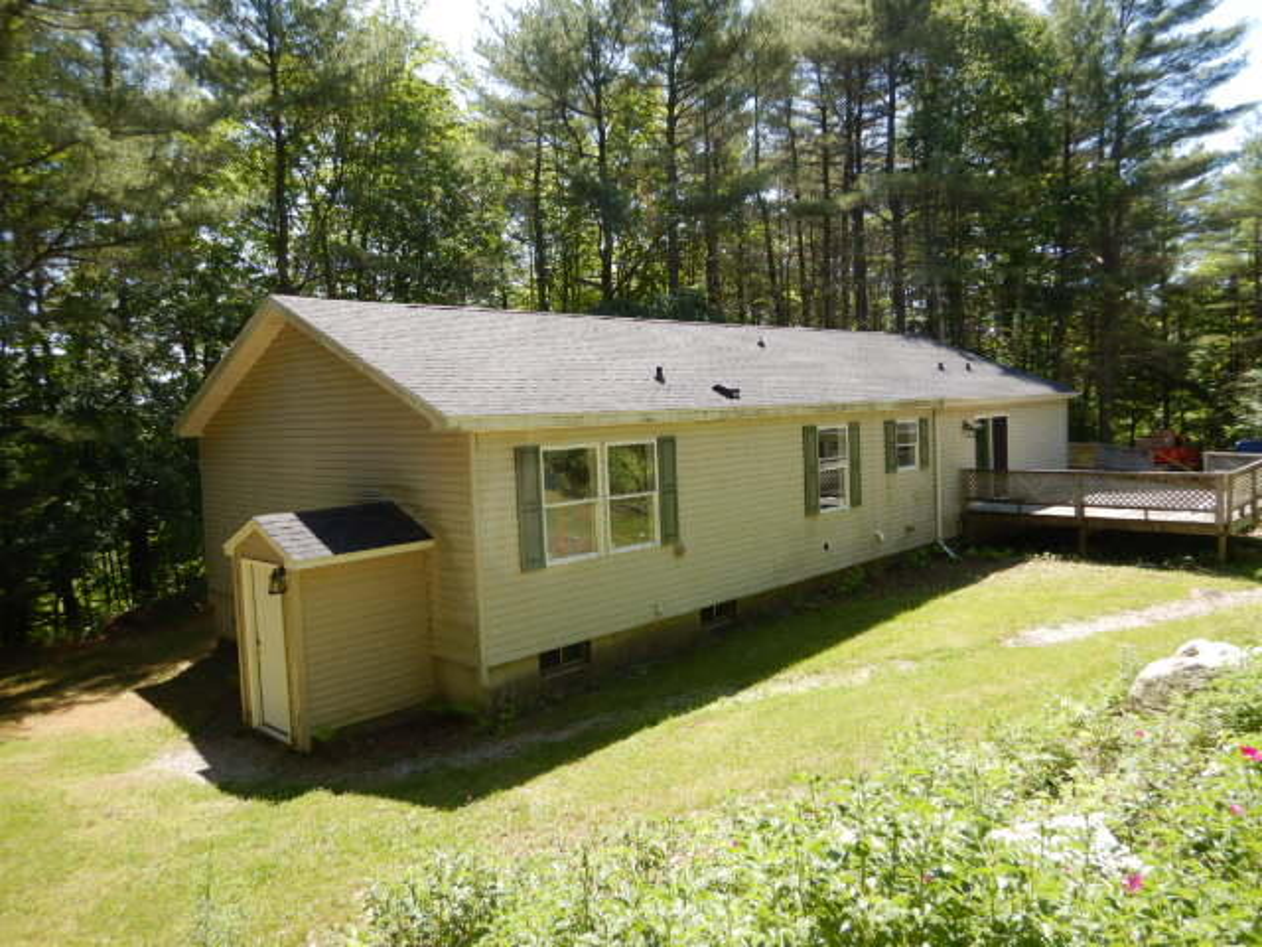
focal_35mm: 24
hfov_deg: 71.6
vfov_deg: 56.8
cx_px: 631
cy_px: 474
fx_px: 875
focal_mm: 4.3
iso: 125
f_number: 2.8
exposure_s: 1/640
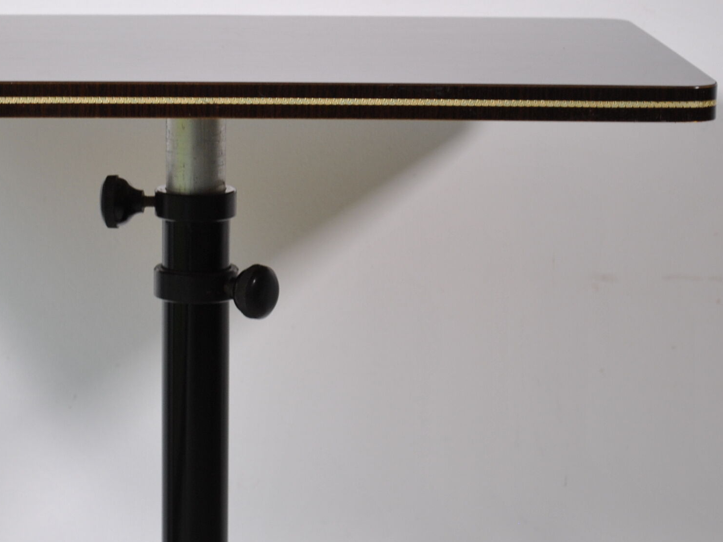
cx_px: 184
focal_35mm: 135
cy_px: 177
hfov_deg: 14.6
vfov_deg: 11.0
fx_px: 2820
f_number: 5.6
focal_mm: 48
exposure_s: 1/30
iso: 200
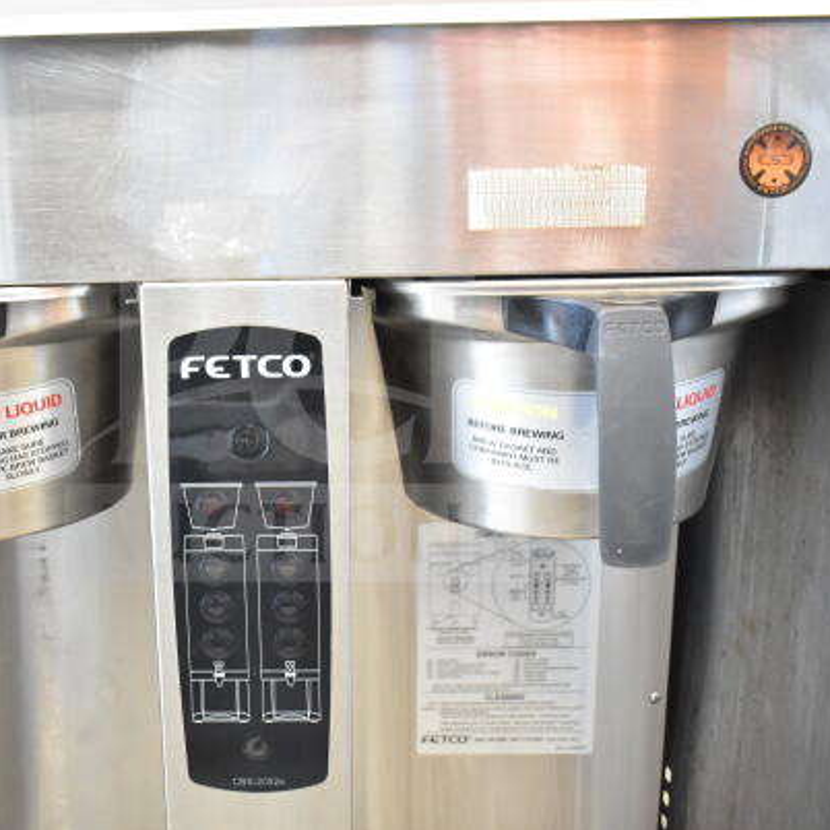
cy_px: 418
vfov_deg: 41.3
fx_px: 1103
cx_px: 295
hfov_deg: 40.9
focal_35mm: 41
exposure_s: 1/30
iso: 1600
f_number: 3.8
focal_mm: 21
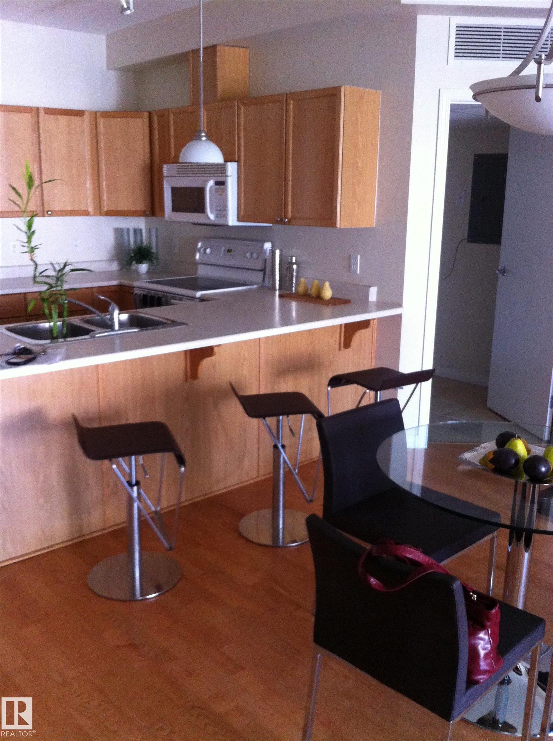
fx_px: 748
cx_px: 276
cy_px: 370
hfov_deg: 40.6
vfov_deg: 52.7
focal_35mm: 35
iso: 320
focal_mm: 3.85
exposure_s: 1/17
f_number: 2.8
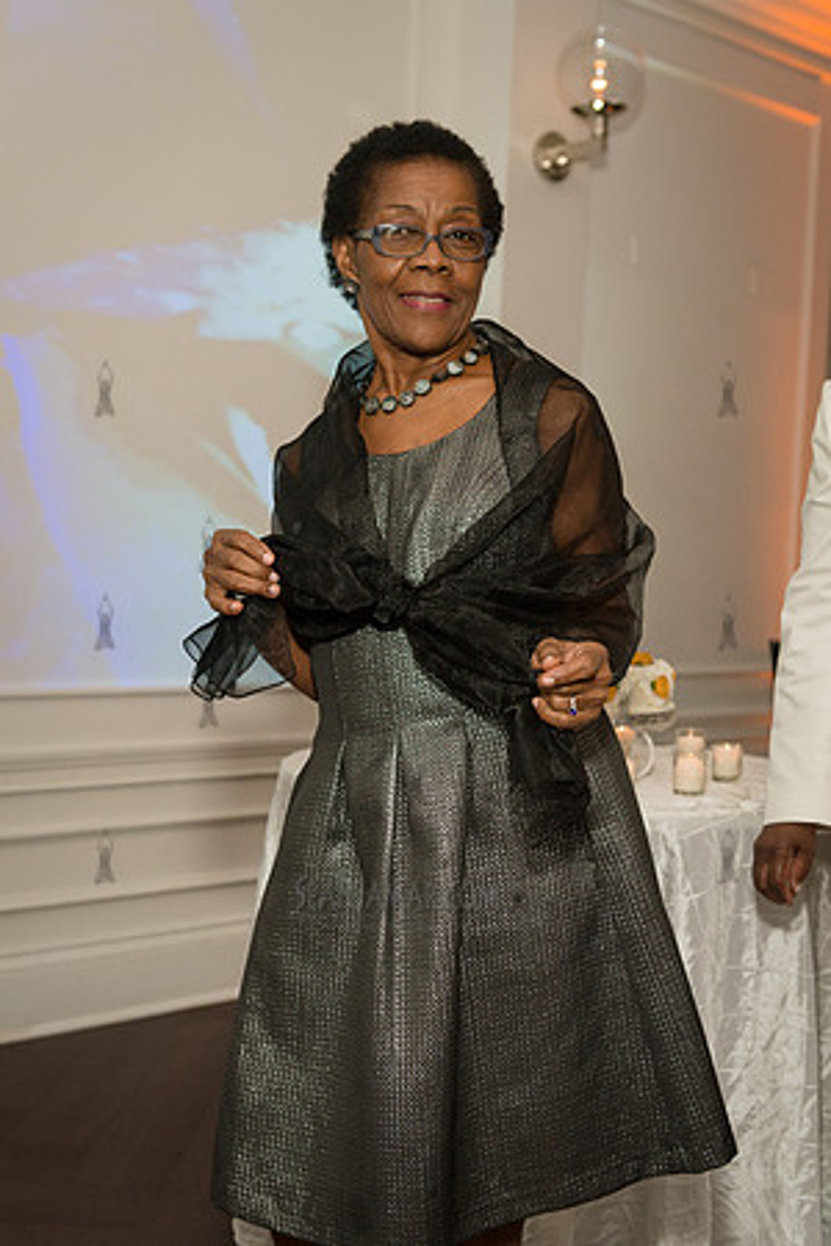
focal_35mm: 45
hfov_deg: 29.9
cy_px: 623
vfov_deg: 43.6
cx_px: 416
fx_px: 1558
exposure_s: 1/800
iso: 2500
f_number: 4
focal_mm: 45
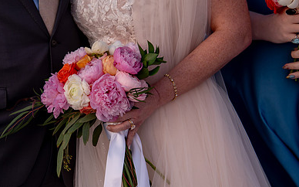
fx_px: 806
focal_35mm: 99
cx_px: 103
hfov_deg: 20.9
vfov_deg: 13.2
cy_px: 93
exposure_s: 1/125
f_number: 4
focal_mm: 65
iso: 200
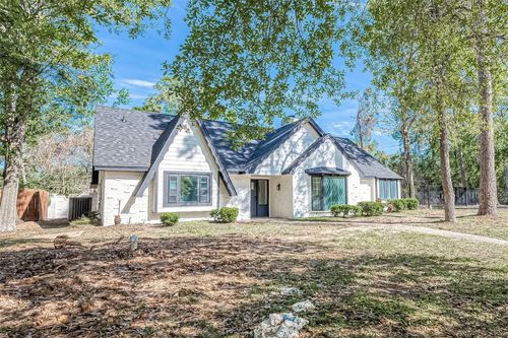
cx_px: 254
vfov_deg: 73.7
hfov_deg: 96.8
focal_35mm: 16
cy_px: 169
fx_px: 226
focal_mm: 16
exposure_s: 1/320
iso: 320
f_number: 14
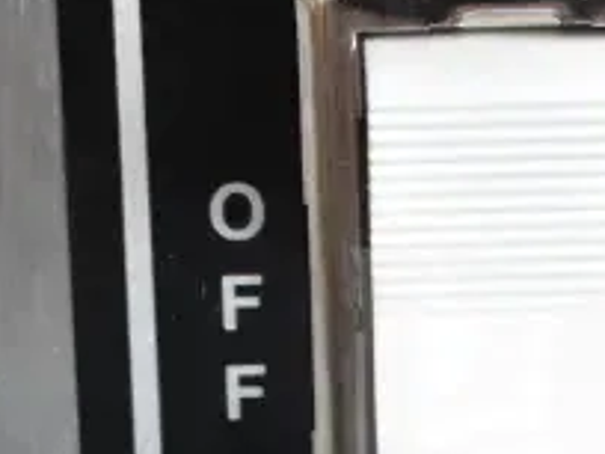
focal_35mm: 200
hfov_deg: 9.8
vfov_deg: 7.4
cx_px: 614
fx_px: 3498
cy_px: 482
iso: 6400
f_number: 7.1
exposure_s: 1/200
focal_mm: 31
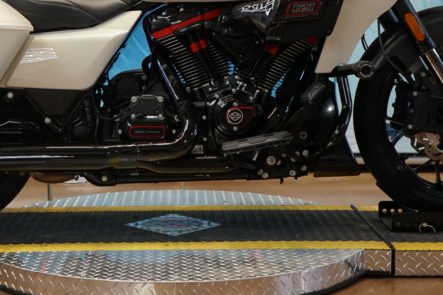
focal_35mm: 70
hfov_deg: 28.7
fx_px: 861
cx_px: 166
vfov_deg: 19.2
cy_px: 44
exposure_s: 1/160
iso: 1000
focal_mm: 33
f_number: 4
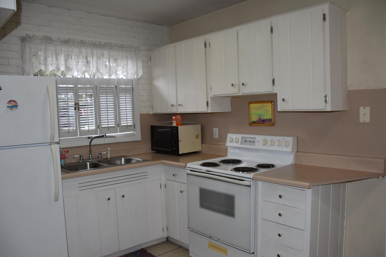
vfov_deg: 45.0
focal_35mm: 29
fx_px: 311
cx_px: 200
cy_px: 131
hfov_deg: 63.6
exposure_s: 1/80
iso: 400
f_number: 3.5
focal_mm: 18
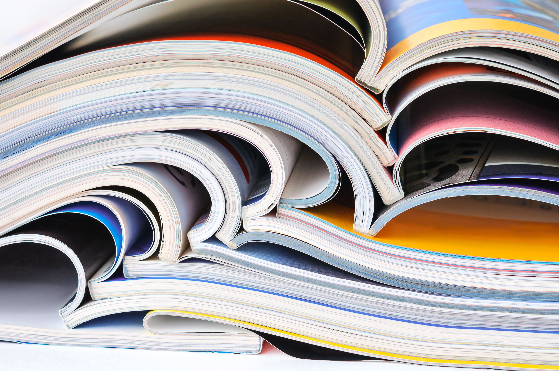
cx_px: 280
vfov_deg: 15.2
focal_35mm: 90
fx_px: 1396
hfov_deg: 22.6
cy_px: 186
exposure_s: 1/20
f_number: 8
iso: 200
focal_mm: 60
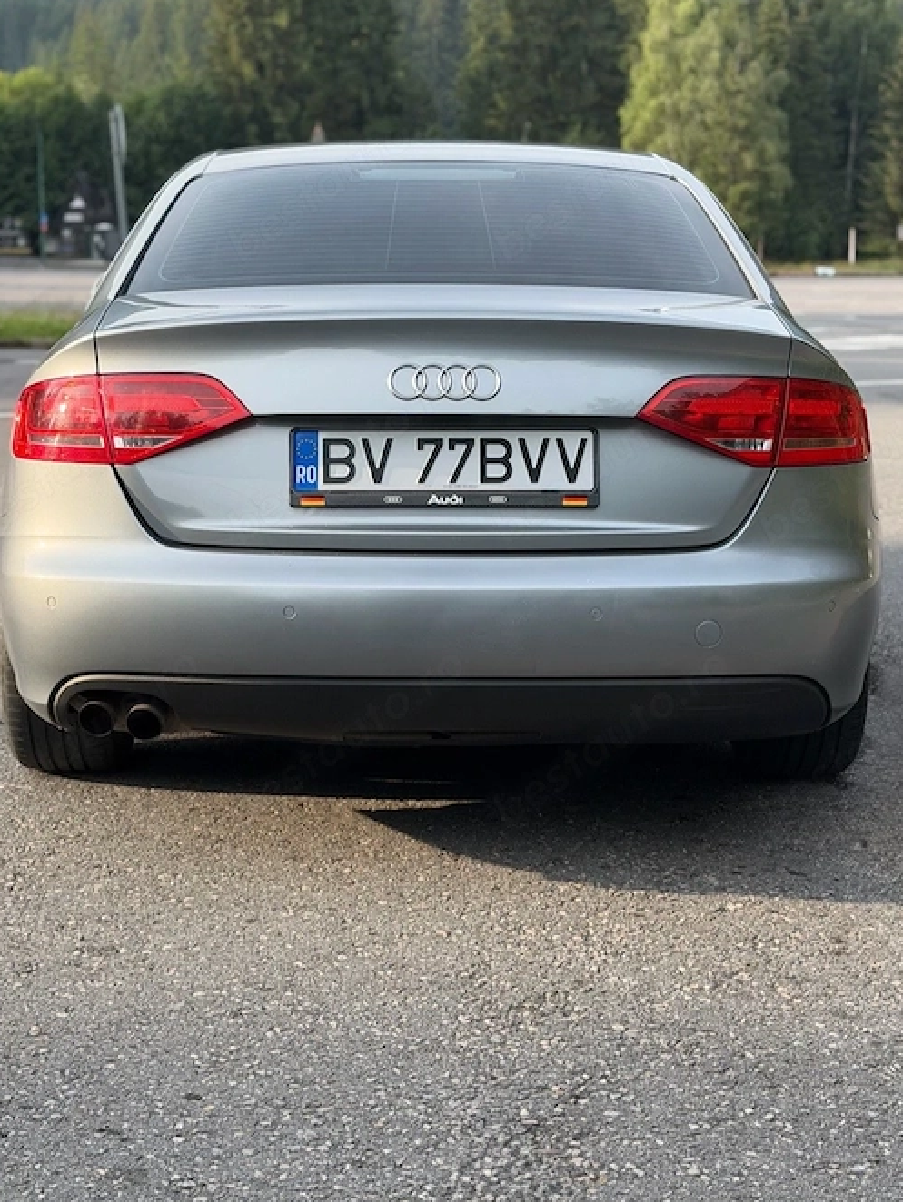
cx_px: 434
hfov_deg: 25.2
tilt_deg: -6.1
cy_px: 503
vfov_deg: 33.2
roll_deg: +0.6
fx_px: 2016
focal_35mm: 58
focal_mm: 6.76
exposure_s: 1/1353
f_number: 1.78
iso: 64
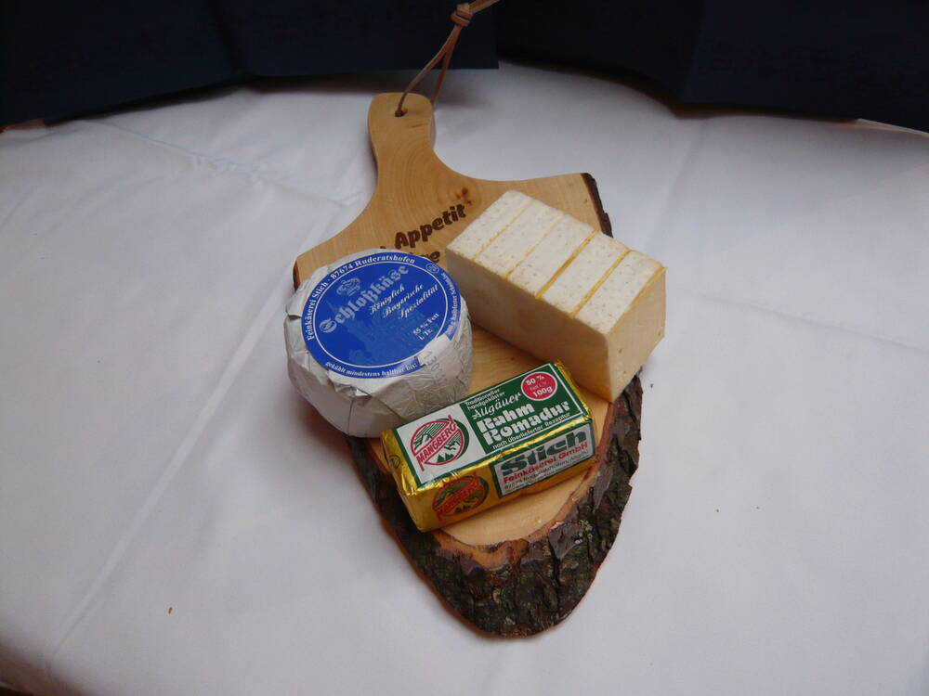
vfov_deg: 49.7
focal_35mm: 28
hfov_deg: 63.4
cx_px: 464
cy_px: 348
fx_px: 751
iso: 160
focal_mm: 4.6
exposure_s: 1/30
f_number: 2.8
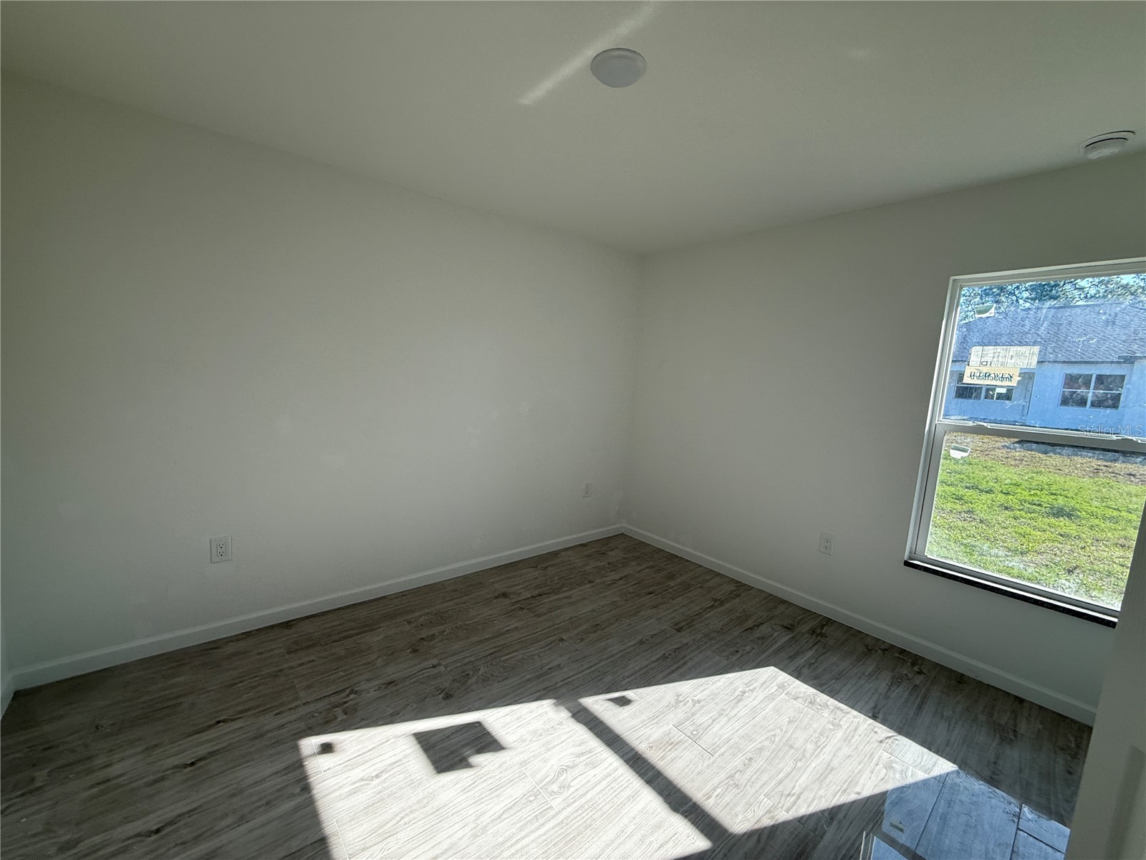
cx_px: 573
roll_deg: -3.4
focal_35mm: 14
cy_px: 430
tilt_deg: -8.1
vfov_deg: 85.7
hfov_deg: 102.1
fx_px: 463
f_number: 2.2
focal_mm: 2.22
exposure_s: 1/258
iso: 64
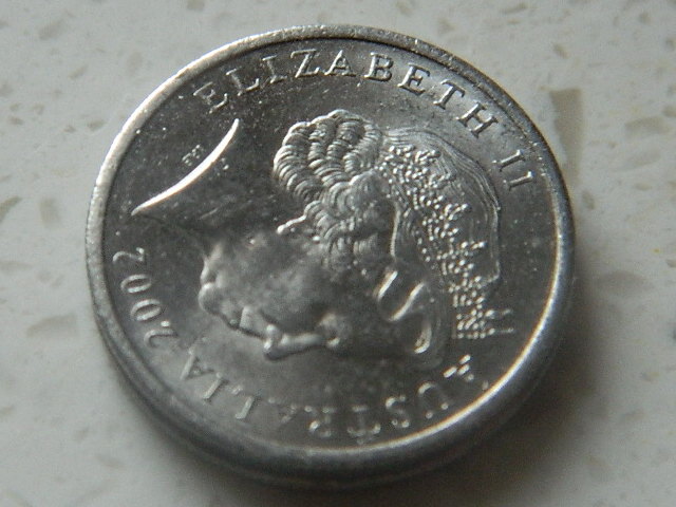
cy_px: 254
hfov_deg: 23.3
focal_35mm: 84
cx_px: 338
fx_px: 1640
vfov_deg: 17.6
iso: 400
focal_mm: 15.1
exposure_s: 1/160
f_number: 4.2
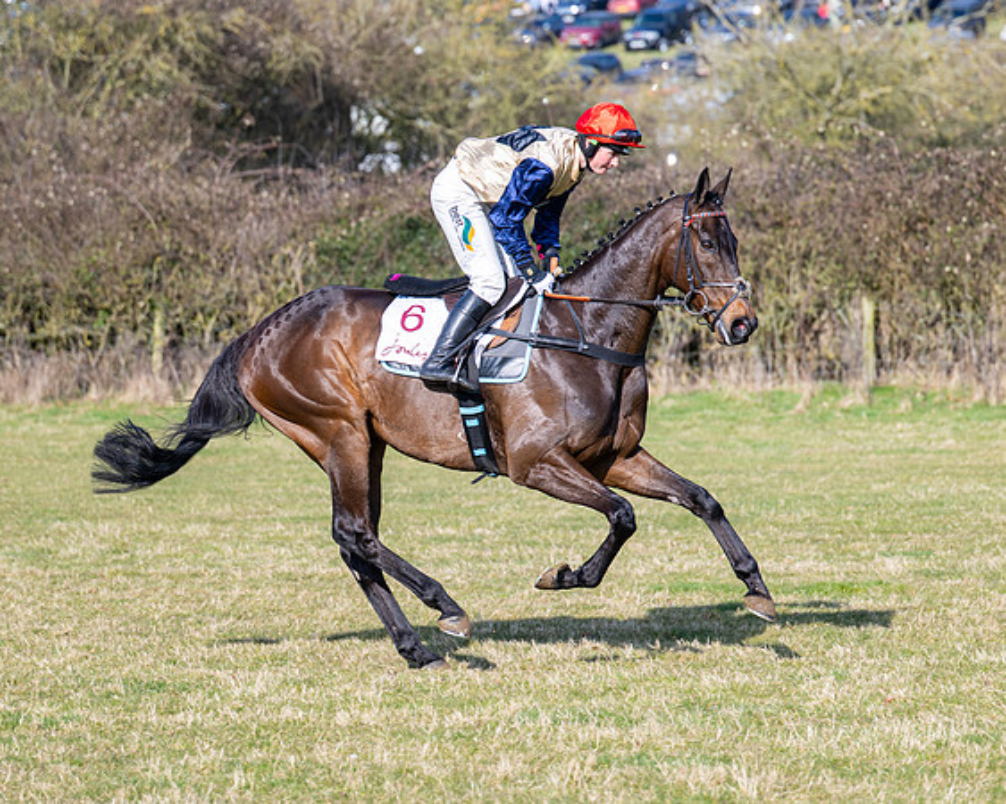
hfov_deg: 12.0
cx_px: 488
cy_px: 402
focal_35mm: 161
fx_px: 4788
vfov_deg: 9.6
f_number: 2.8
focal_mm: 95
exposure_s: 1/1600
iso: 100
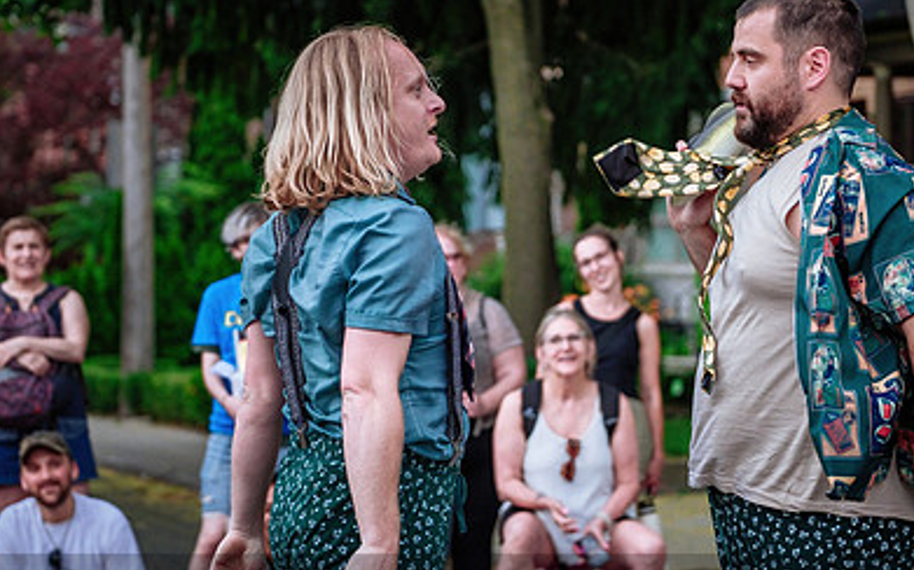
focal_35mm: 153
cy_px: 300
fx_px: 3810
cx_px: 442
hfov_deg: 13.7
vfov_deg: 8.6
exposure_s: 1/250
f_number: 2.8
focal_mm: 63.4
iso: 500
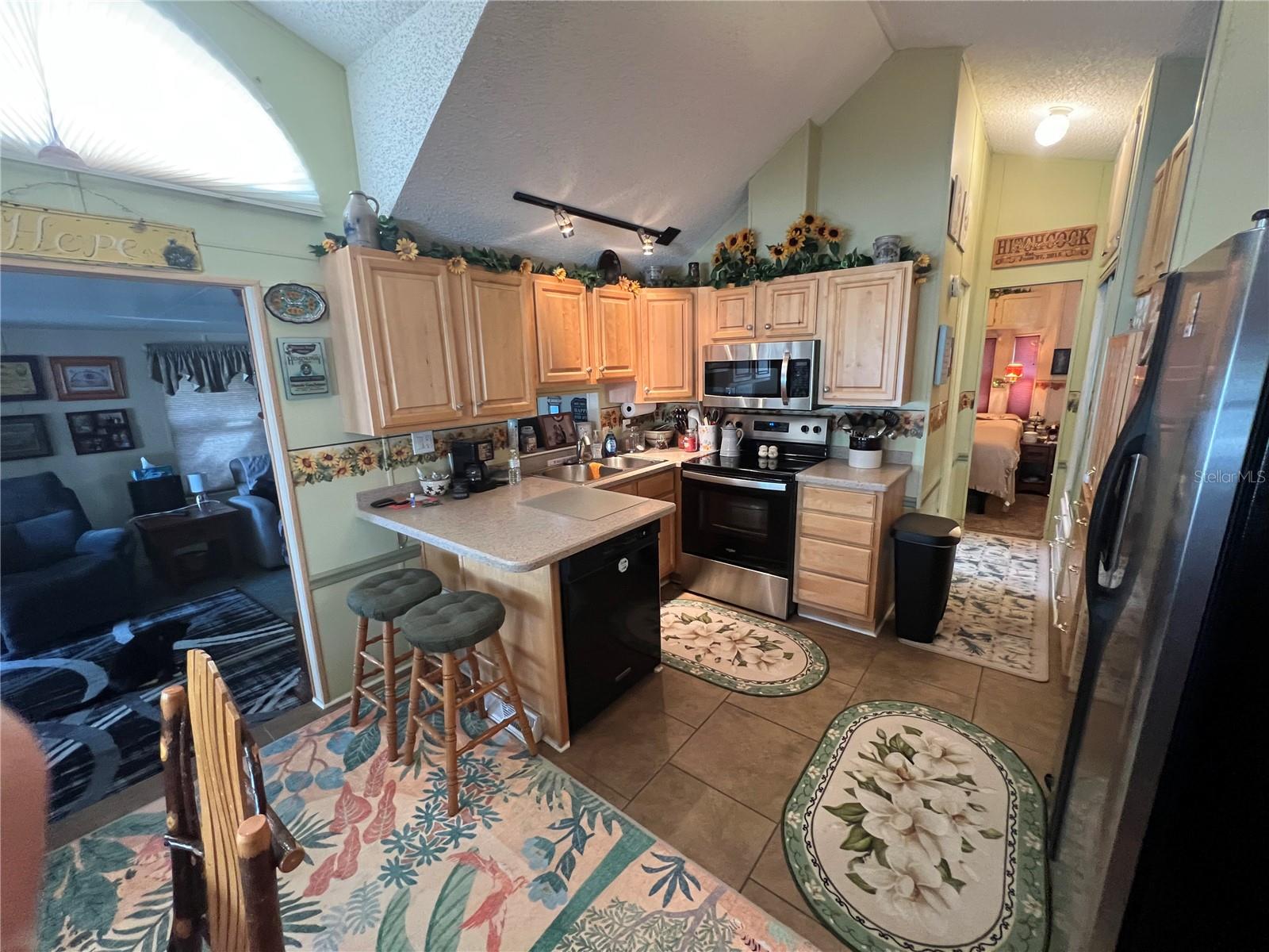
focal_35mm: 13
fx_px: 477
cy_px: 476
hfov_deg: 106.2
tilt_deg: -12.2
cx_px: 634
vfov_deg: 89.9
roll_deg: +2.4
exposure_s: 1/60
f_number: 1.8
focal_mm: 1.57
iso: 400
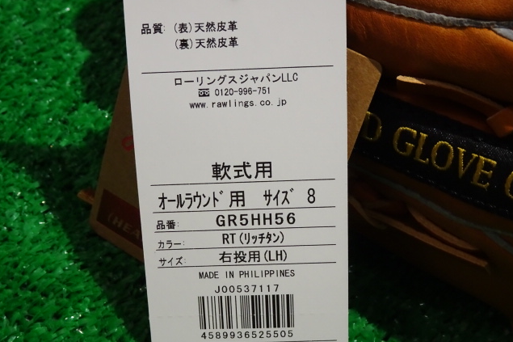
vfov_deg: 20.9
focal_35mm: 65
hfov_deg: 31.0
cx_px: 257
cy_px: 174
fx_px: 926
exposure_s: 1/40
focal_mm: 10.59
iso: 800
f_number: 4.5
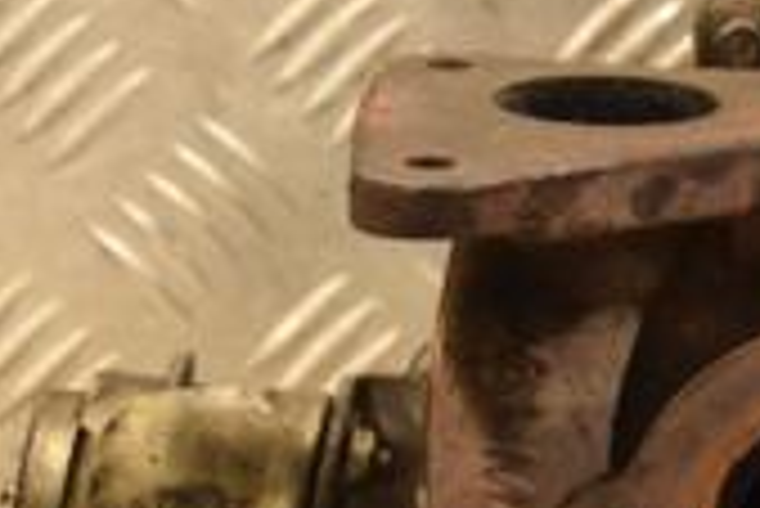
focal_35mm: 266
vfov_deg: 5.2
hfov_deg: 7.7
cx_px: 805
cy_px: 252
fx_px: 5620
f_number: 5.6
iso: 800
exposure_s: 1/125
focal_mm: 50
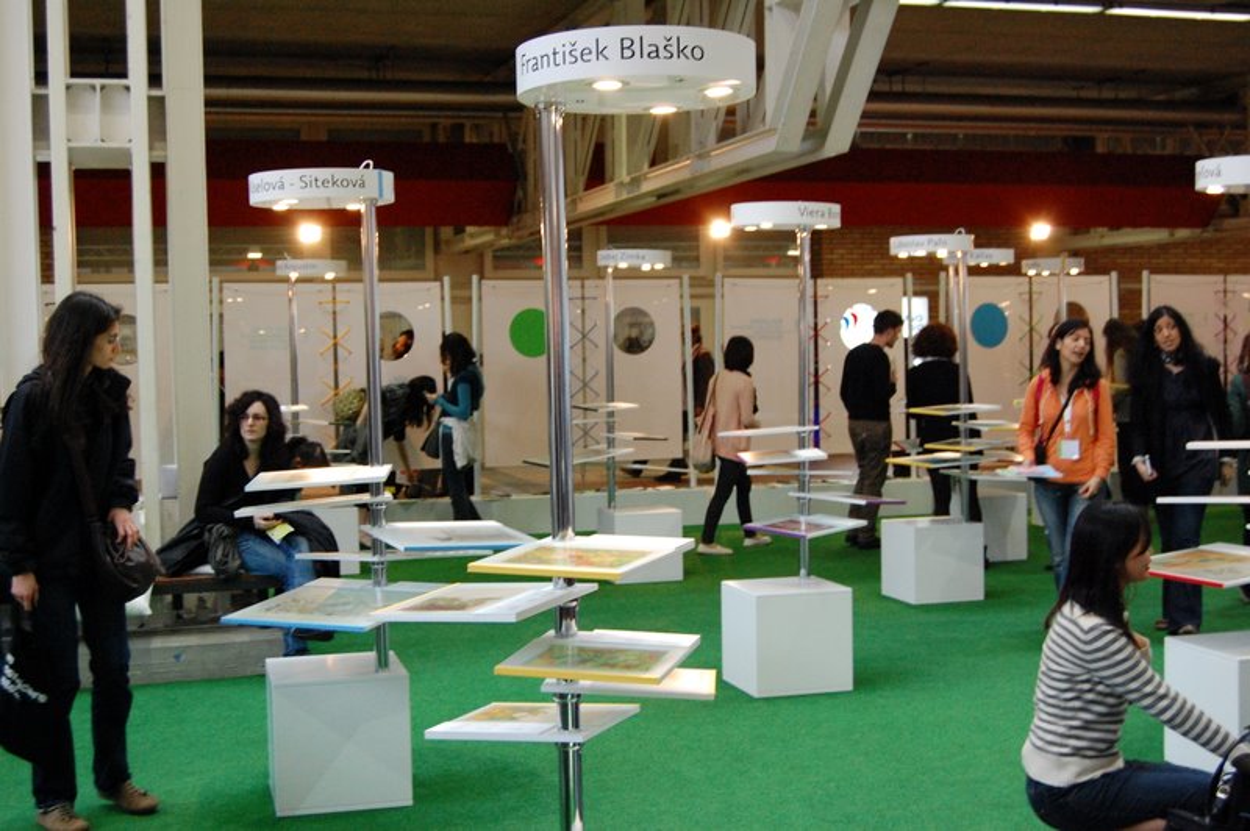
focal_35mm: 48
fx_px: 1665
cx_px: 625
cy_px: 416
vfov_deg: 28.0
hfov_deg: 41.1
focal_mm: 32
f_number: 4.5
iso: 1600
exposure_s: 1/80
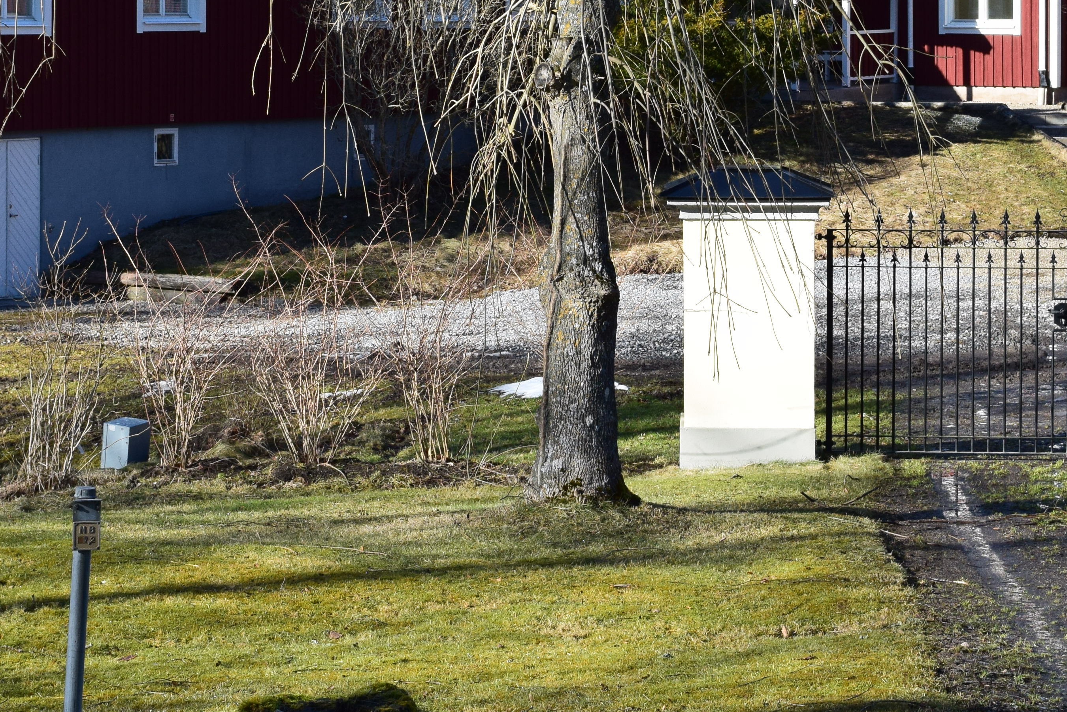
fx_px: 3556
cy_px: 21
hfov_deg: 17.1
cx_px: 515
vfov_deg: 11.3
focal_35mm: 120
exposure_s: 1/400
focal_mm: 36
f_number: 11
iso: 400
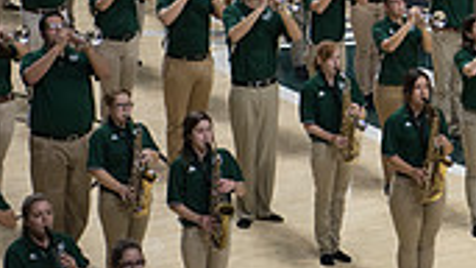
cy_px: -161
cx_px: 548
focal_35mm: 249
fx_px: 3141
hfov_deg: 8.6
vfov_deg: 4.8
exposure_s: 1/1000
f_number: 2.8
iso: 2000
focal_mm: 70
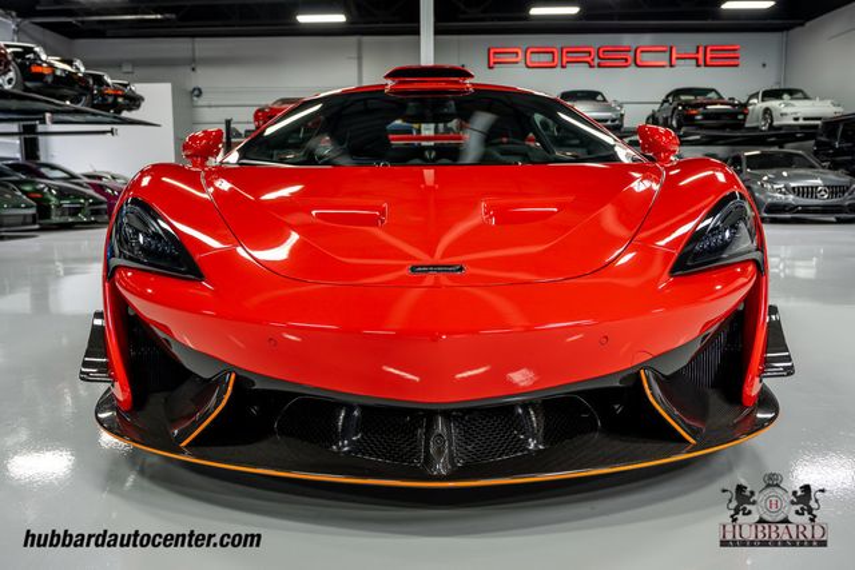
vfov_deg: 42.3
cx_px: 428
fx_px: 736
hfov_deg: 60.3
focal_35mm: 31
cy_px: 285
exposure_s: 1/60
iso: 800
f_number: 5
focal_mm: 31
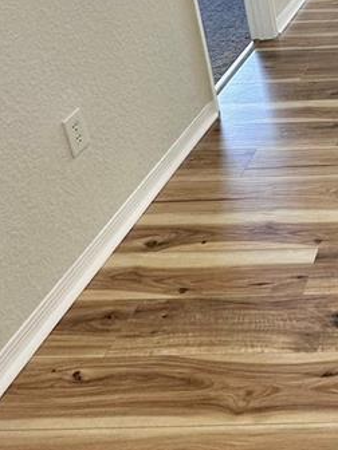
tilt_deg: -19.8
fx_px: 651
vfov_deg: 34.7
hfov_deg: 23.7
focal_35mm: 50
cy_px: -1
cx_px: 494
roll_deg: +2.3
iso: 125
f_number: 2.2
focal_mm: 2.22
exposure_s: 1/120
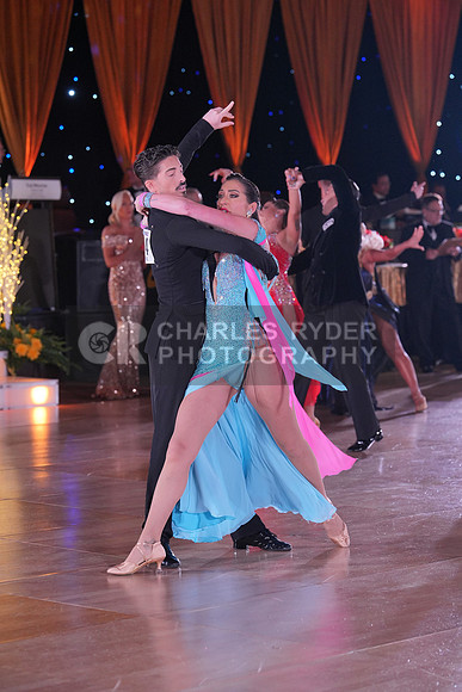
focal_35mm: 113
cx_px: 231
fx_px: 2174
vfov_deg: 18.1
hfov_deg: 12.1
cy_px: 346
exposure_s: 1/400
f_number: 4
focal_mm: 113
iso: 1600
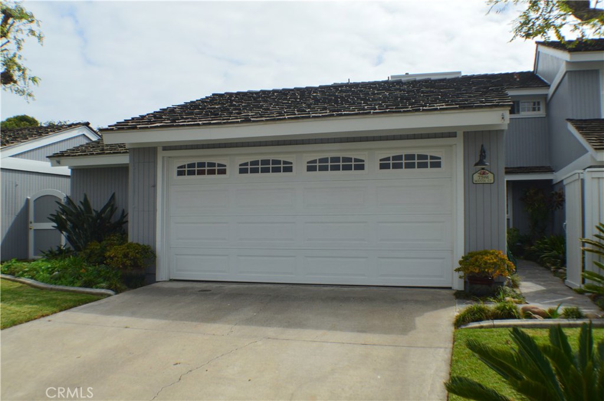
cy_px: 200
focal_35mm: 44
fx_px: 729
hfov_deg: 45.0
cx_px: 302
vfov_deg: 30.8
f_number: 11
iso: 280
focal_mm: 29
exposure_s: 1/500
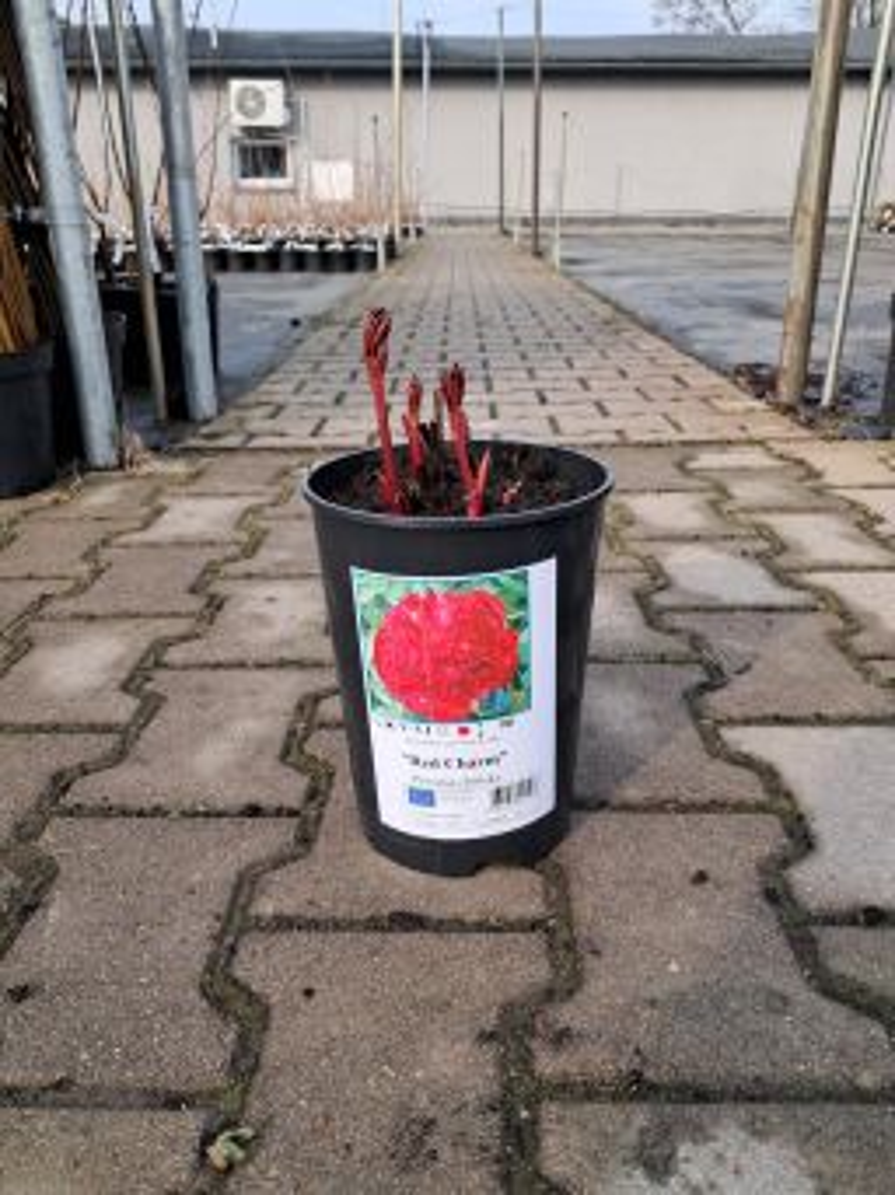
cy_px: 598
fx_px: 932
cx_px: 448
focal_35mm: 27
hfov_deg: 51.3
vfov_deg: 65.4
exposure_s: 1/221
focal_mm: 4
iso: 50
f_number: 1.8
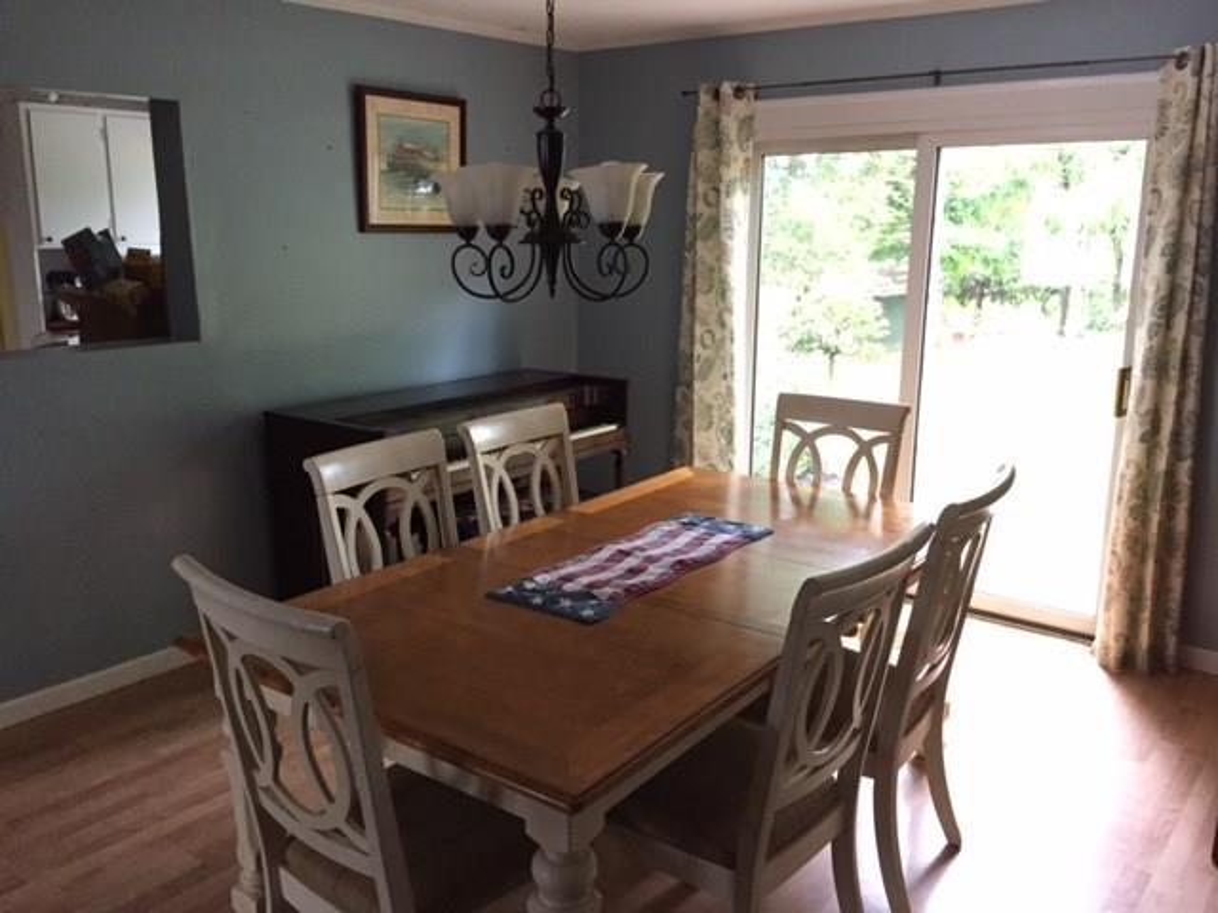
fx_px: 1020
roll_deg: -2.0
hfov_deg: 61.7
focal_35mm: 29
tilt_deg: -11.2
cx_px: 609
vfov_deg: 48.2
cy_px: 456
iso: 250
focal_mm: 4.15
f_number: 2.2
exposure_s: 1/30
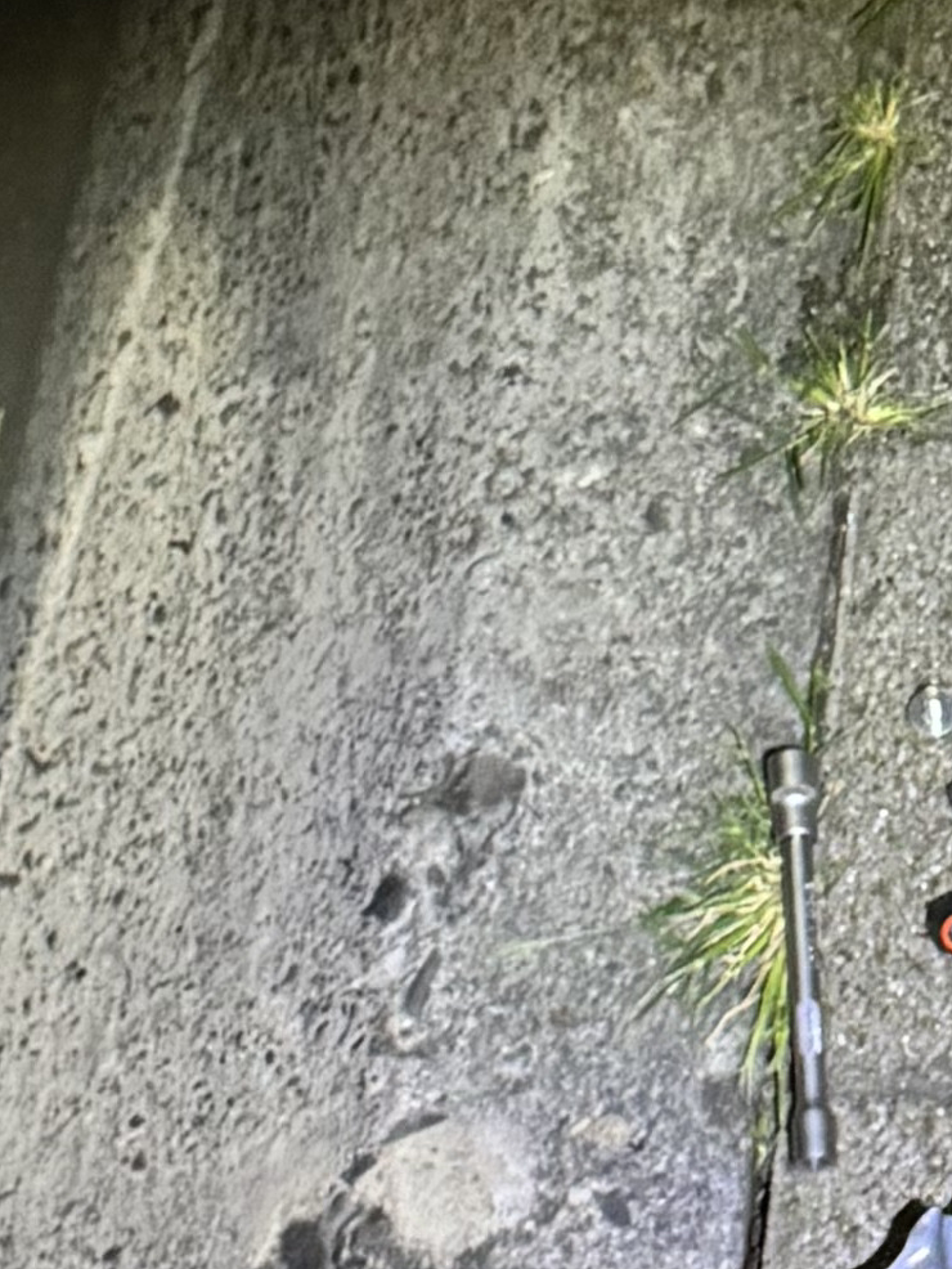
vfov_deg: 14.2
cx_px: 1025
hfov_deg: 10.6
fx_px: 5095
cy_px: 400
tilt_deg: -62.8
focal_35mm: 139
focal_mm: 6.76
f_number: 1.78
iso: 800
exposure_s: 1/60
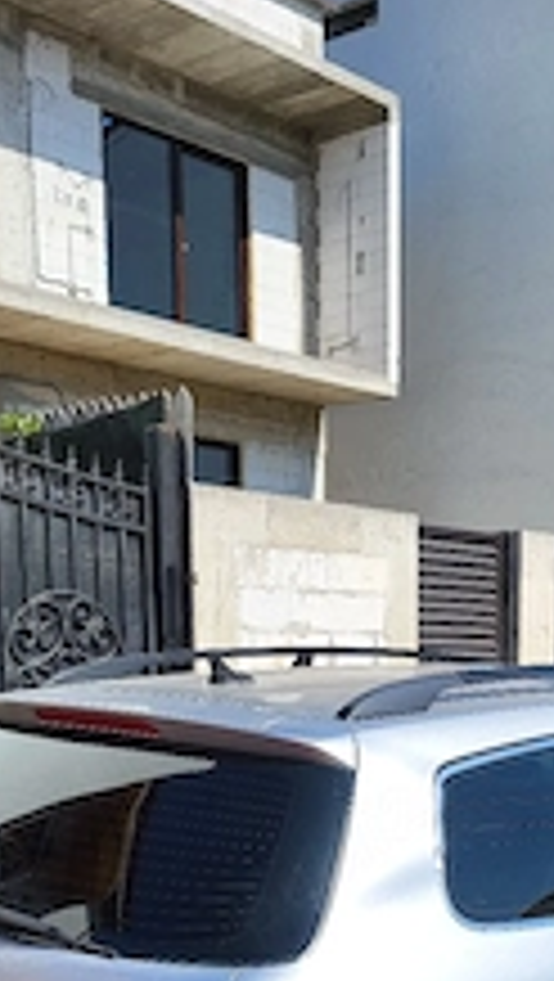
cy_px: 882
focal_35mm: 52
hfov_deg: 22.7
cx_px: 473
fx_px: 1355
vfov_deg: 37.3
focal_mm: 5.4
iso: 40
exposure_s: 1/3333
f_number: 1.8
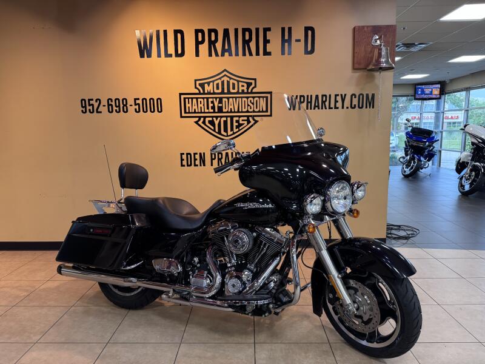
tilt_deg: -8.6
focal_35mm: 24
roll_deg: +1.1
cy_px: 182
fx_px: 336
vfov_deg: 56.8
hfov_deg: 71.6
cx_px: 242
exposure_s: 1/120
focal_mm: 6.76
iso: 200
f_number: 1.78
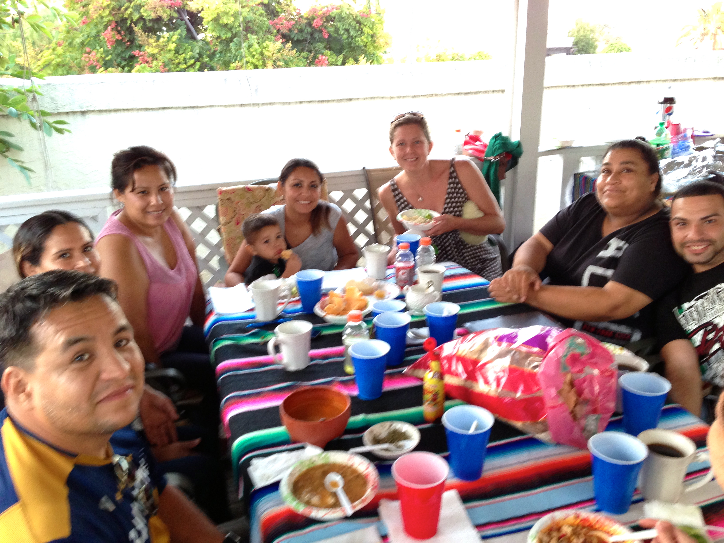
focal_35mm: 33
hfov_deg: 55.4
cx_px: 362
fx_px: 690
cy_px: 272
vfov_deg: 42.9
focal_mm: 4.13
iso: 160
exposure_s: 1/20
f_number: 2.4
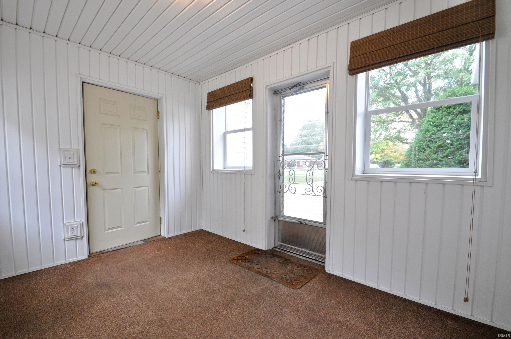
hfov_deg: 100.5
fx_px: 213
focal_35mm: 15
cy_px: 170
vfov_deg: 77.2
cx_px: 256
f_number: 8
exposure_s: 1/25
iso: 400
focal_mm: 10
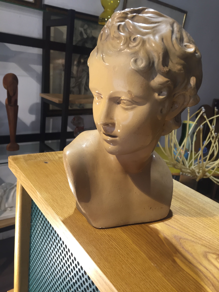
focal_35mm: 29
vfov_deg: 61.7
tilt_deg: -16.1
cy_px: 146
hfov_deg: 48.2
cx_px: 110
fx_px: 245
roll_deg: -8.2
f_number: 2.2
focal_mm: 4.15
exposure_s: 1/33
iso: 80
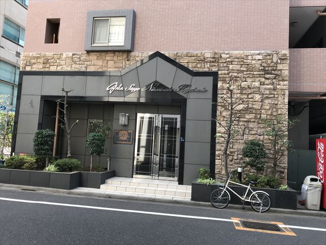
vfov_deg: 49.7
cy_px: 122
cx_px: 163
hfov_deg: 63.4
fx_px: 264
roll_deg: -2.8
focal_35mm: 28
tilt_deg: +4.9
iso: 20
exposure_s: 1/197
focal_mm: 3.99
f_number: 1.8
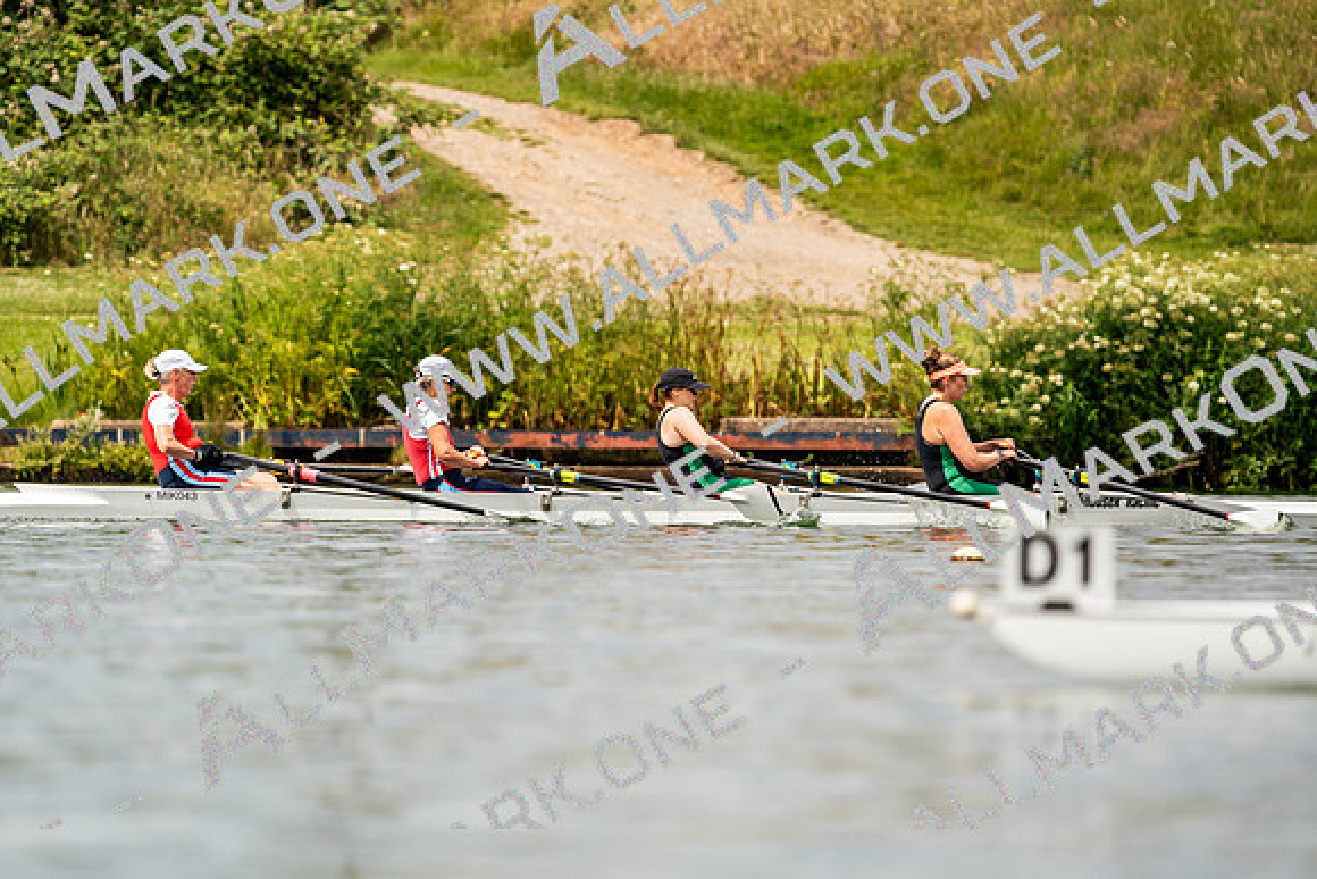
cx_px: 658
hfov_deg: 4.5
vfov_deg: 3.0
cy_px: 440
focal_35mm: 459
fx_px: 16795
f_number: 6.3
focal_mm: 459
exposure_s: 1/2000
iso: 200
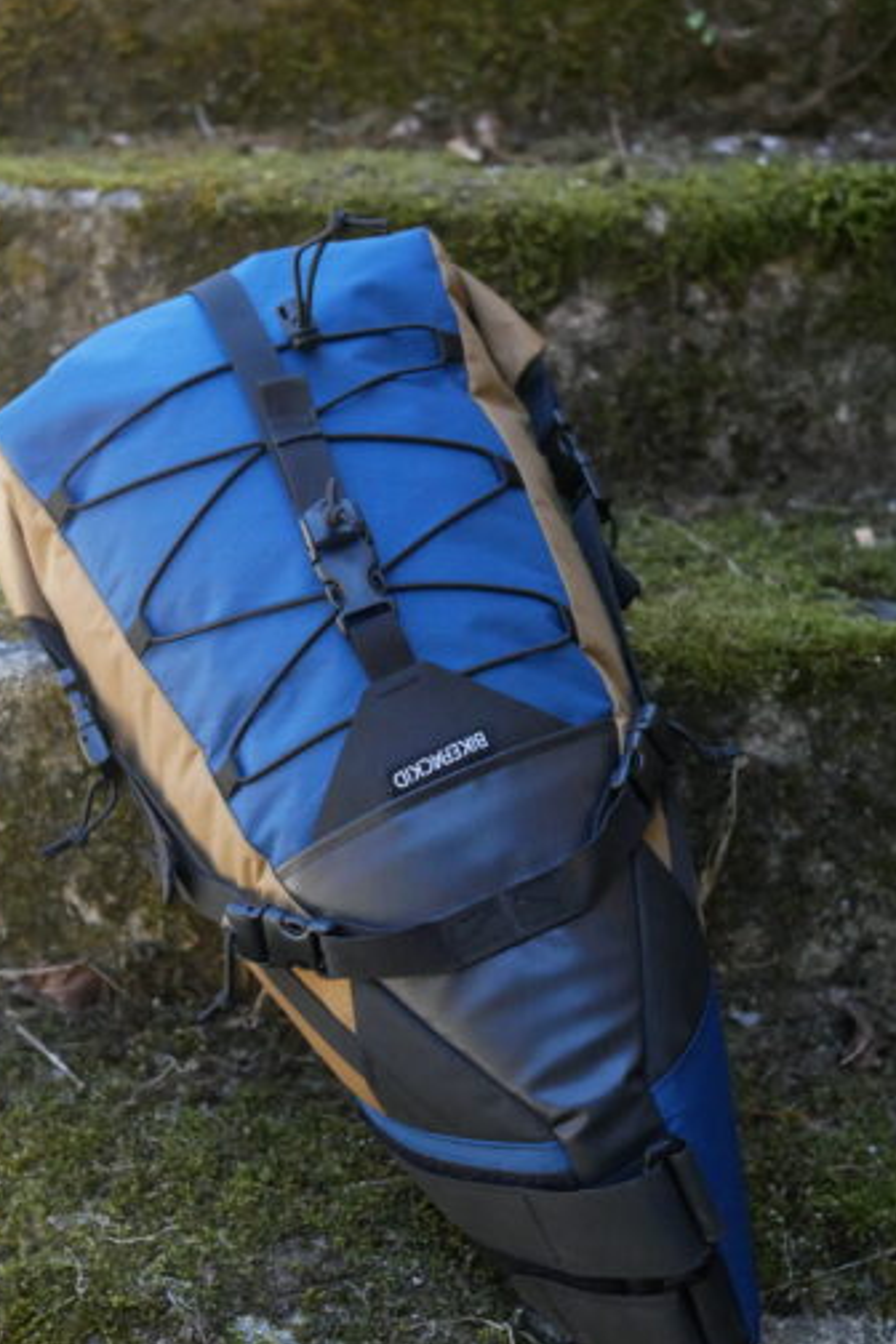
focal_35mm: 49
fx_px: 1829
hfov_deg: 27.5
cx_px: 383
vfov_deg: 40.2
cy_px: 777
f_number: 2.8
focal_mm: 20
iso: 3200
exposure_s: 1/2500
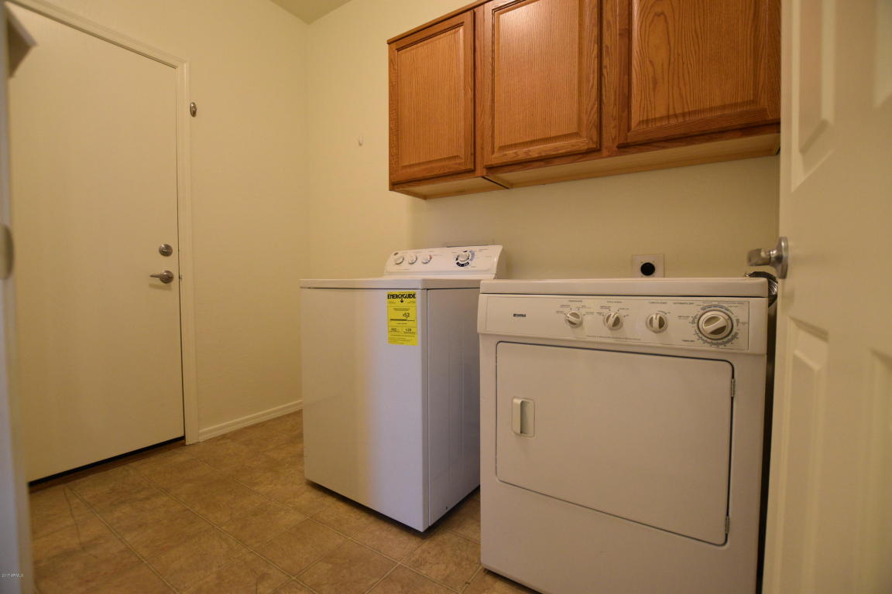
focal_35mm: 15
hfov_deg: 100.4
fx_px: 372
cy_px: 297
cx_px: 446
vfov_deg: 77.3
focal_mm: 10
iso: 800
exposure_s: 1/60
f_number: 3.5
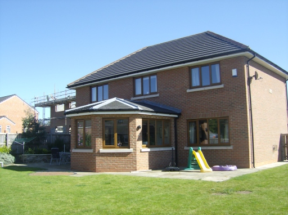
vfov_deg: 39.5
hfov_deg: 51.4
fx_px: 299
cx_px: 144
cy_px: 108
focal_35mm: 36
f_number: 4.7
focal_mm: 6
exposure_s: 1/223
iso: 100
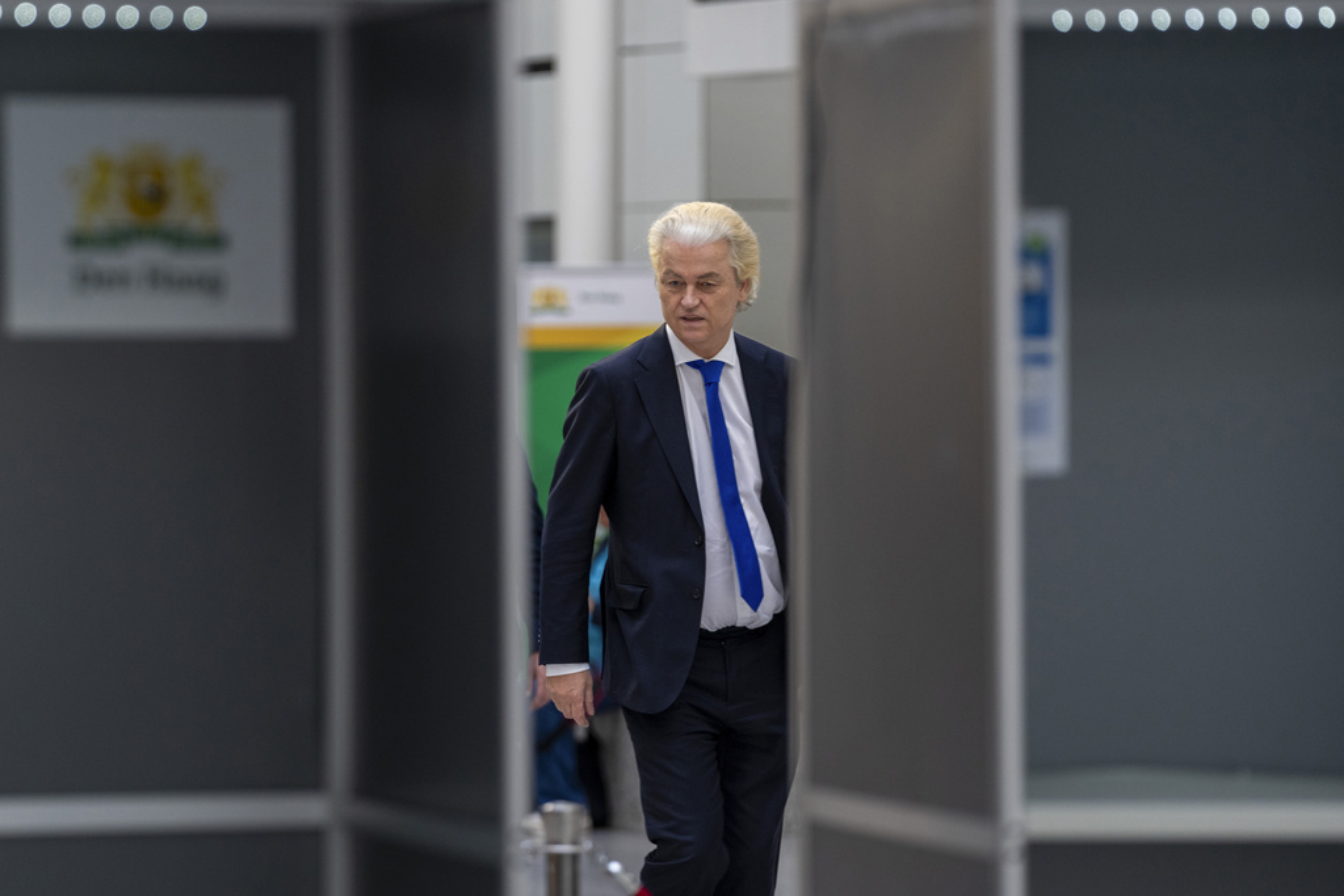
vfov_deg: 7.0
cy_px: 448
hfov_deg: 10.4
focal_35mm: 197
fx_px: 7355
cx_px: 672
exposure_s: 1/320
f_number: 3.5
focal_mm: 197
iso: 1600
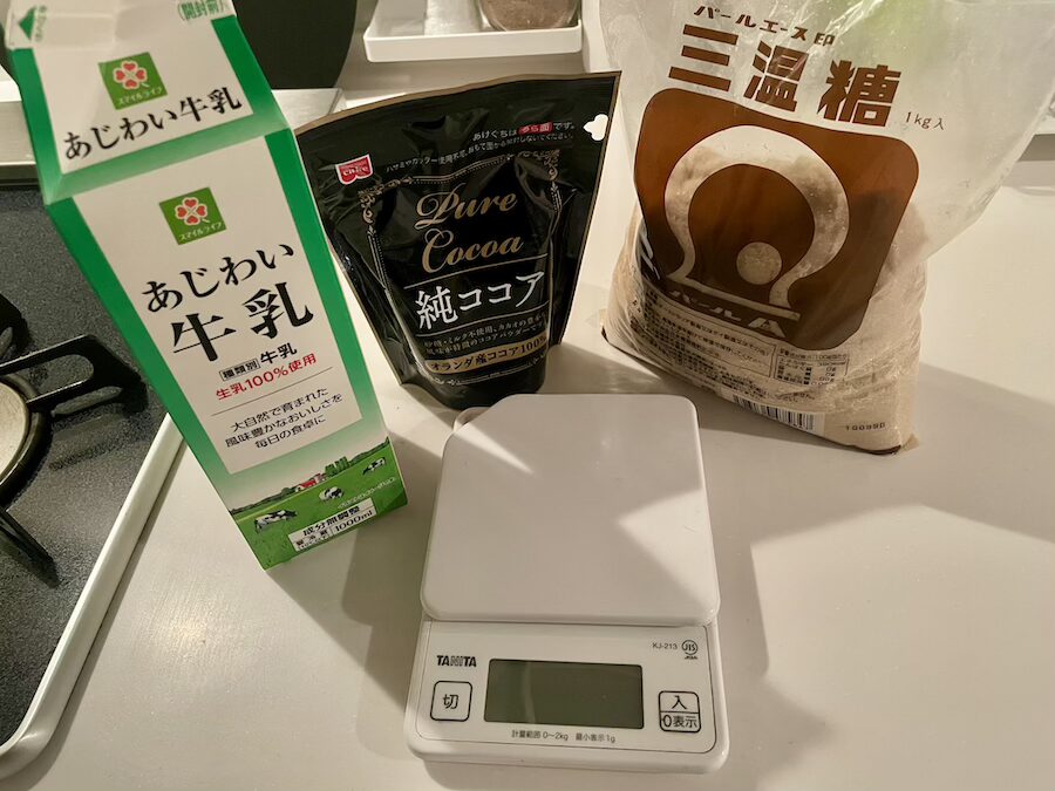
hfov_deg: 67.3
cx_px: 528
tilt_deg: -46.5
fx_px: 792
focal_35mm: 26
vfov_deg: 53.1
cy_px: 396
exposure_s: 1/50
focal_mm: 4.2
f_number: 1.6
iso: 500
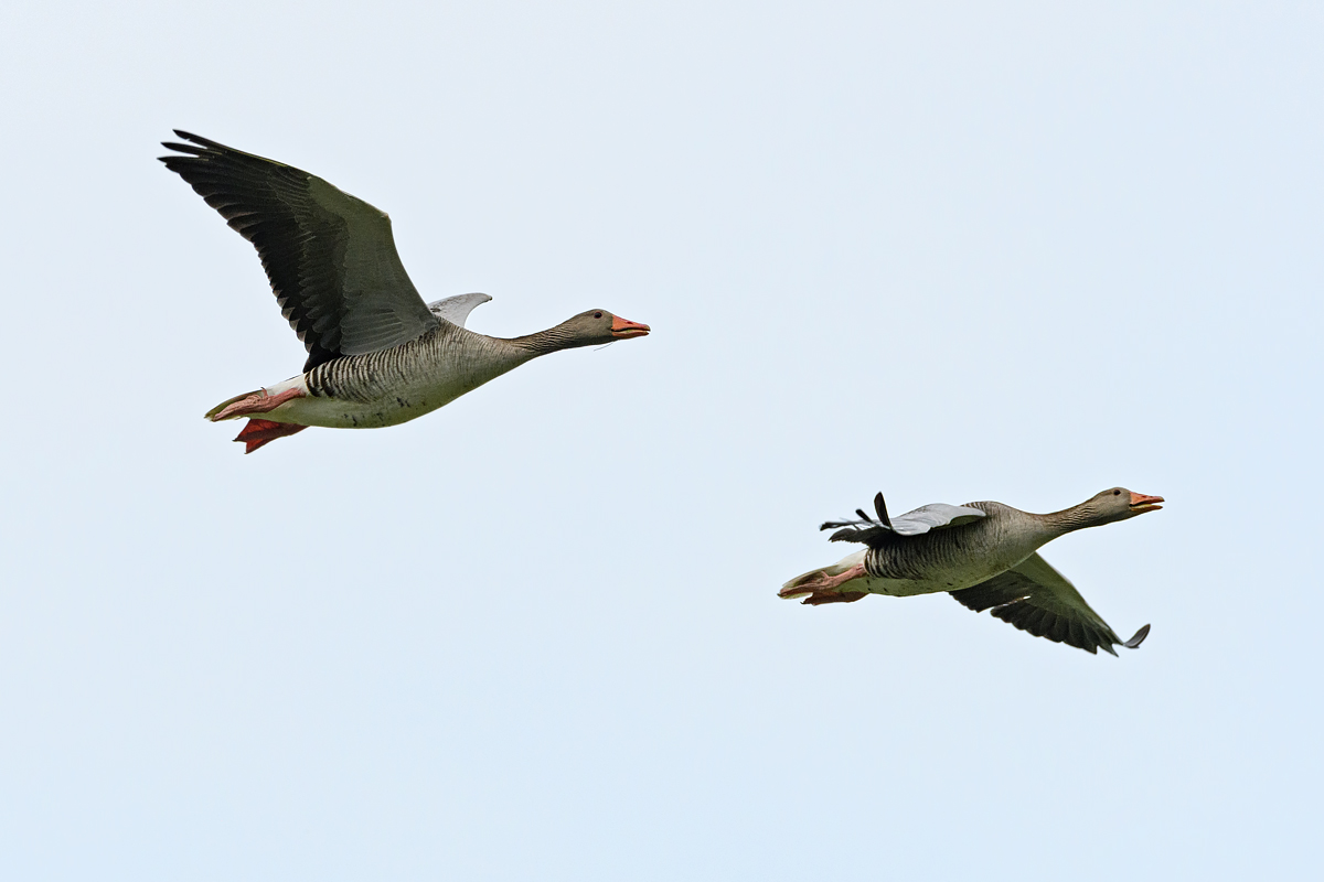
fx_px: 20410
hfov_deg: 3.7
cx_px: 662
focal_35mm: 555
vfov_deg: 2.5
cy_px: 441
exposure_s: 1/1600
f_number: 7.1
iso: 400
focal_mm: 370
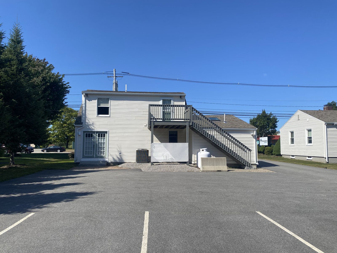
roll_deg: +0.5
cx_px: 168
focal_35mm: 26
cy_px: 126
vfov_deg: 53.1
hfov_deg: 67.3
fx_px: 253
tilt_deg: +3.6
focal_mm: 4.25
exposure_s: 1/3401
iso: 32
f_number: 1.8
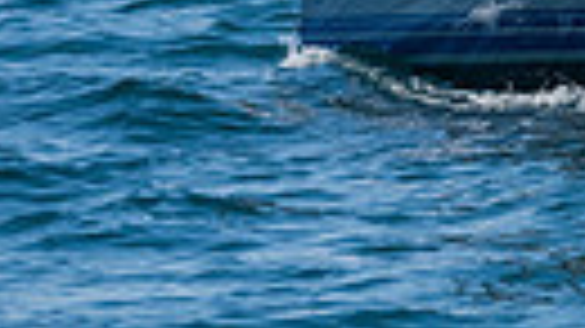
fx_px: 18638
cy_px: -535
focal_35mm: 1202
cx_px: 887
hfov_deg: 1.8
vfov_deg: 1.0
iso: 250
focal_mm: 240
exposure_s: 1/2000
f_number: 6.3
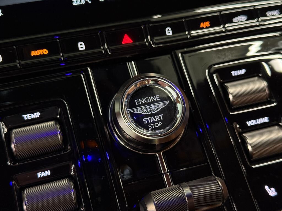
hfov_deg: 39.7
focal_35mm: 48
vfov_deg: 30.3
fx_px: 391
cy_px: 106
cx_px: 141
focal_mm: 6.76
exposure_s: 1/50
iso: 200
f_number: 1.78
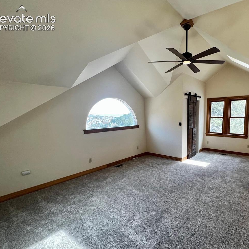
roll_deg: +1.0
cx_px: 169
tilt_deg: -8.6
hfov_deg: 80.7
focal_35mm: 17
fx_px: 138
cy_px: 137
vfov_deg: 83.7
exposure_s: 1/120
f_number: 1.8
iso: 64
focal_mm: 1.57
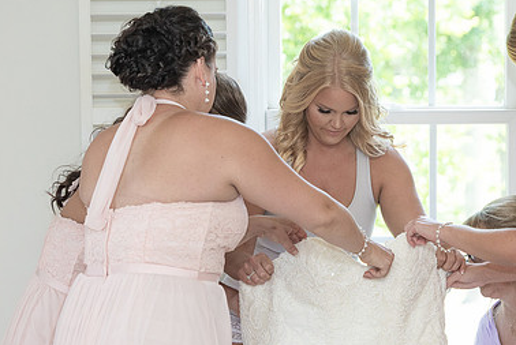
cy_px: 213
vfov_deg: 8.2
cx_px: 393
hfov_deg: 12.2
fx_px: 2411
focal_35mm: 168
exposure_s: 1/200
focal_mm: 102
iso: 800
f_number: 5.6
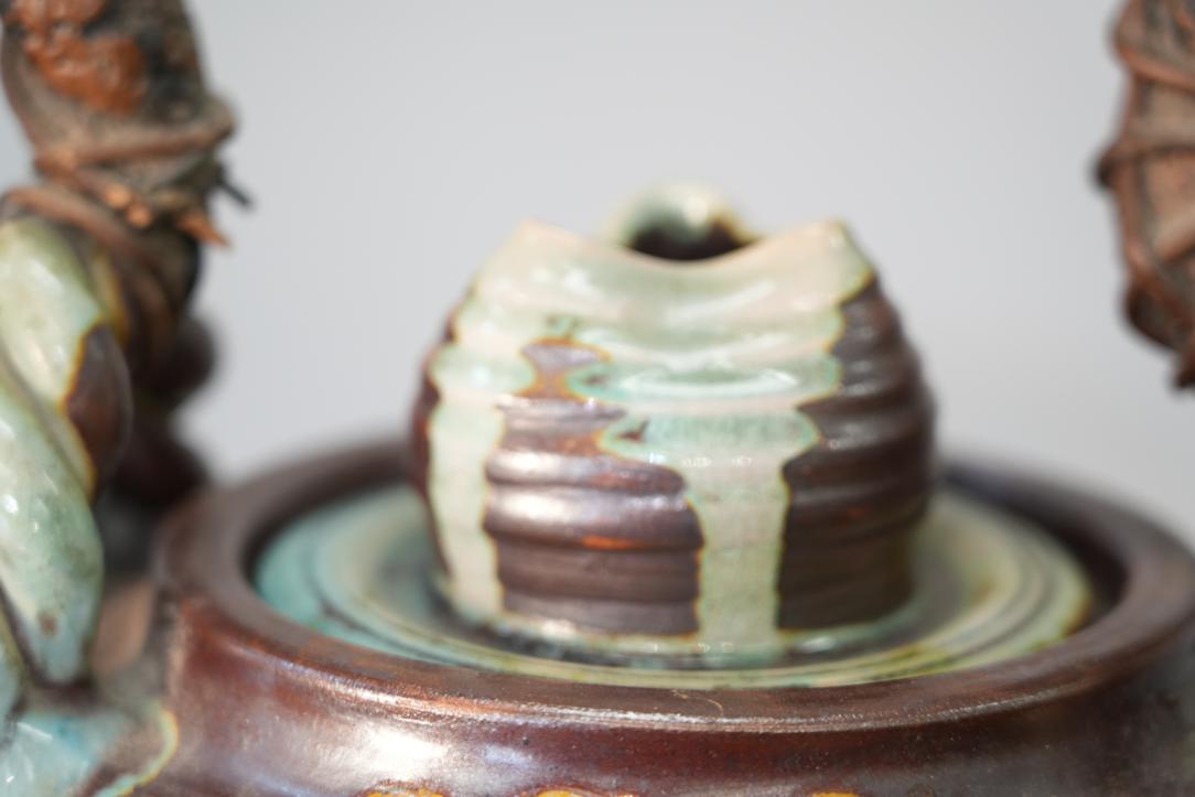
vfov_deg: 13.0
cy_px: 398
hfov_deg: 19.5
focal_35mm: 105
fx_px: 3486
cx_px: 598
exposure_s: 1/125
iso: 1600
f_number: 4
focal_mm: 105
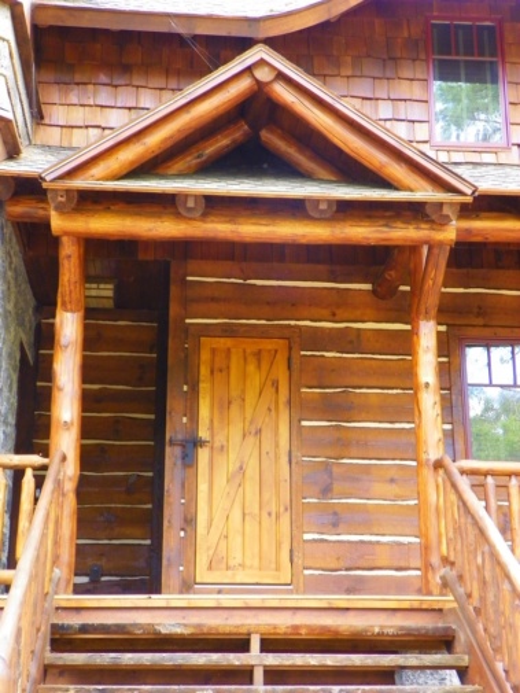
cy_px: 346
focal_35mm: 54
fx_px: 1081
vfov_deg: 35.5
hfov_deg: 27.0
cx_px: 260
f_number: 3.5
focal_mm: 9.6
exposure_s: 1/40
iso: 200
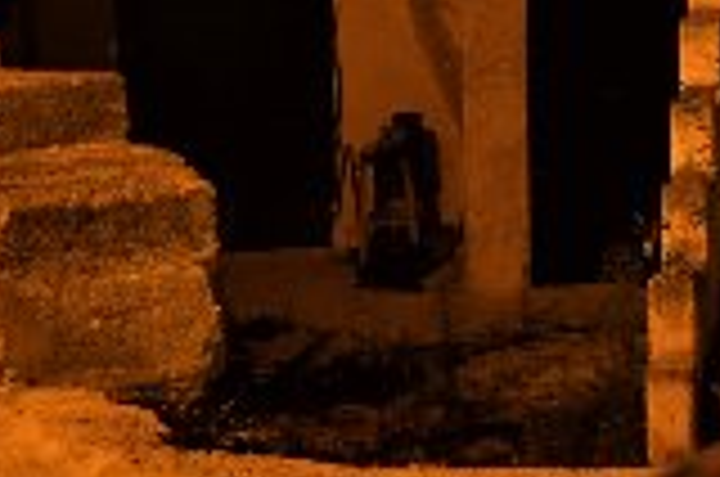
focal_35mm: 135
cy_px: -180
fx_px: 2695
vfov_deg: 9.9
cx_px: 1026
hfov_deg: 14.4
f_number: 4.5
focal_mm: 18
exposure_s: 1/1.6
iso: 800
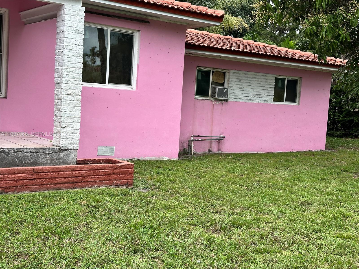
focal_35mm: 48
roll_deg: +0.7
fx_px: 498
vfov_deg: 30.3
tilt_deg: -3.0
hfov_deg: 39.7
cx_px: 180
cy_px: 134
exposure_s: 1/484
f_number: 1.78
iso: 64
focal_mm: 6.86
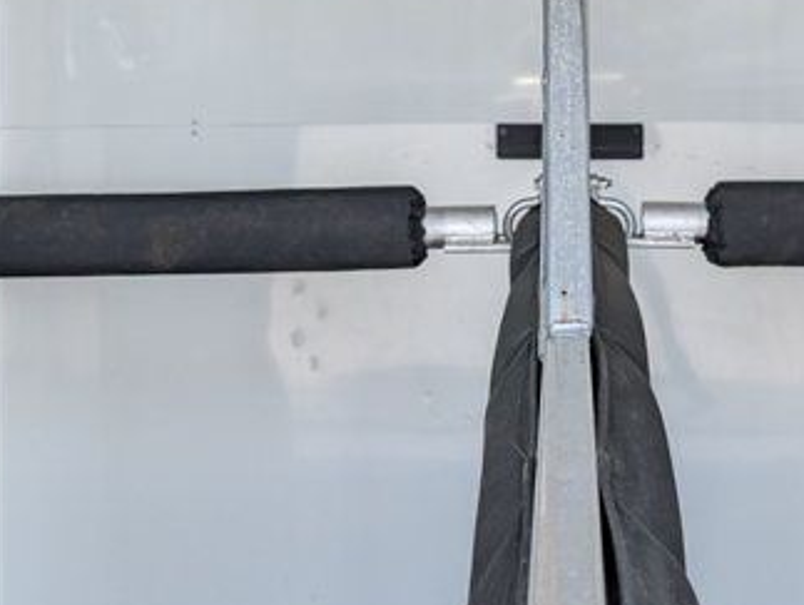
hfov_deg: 25.5
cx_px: 528
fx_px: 1767
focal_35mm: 76
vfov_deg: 18.8
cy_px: -31
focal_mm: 6.9
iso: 19
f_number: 1.68
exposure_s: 1/255
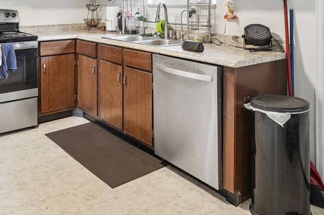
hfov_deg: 52.5
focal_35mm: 36
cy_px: -2
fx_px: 324
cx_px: 119
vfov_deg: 33.6
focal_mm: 10
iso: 800
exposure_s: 1/5
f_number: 8
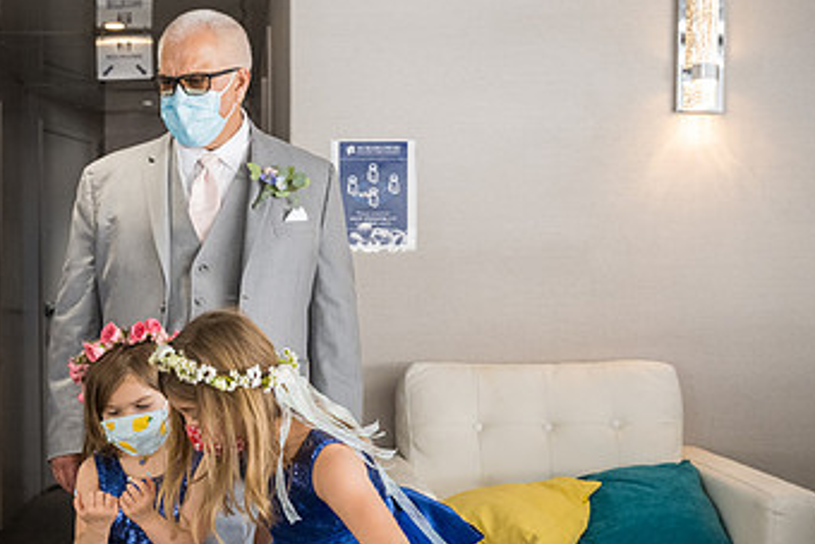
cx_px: 201
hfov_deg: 28.4
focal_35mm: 70
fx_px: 1585
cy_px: 339
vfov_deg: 19.4
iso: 1600
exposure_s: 1/200
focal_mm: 41
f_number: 5
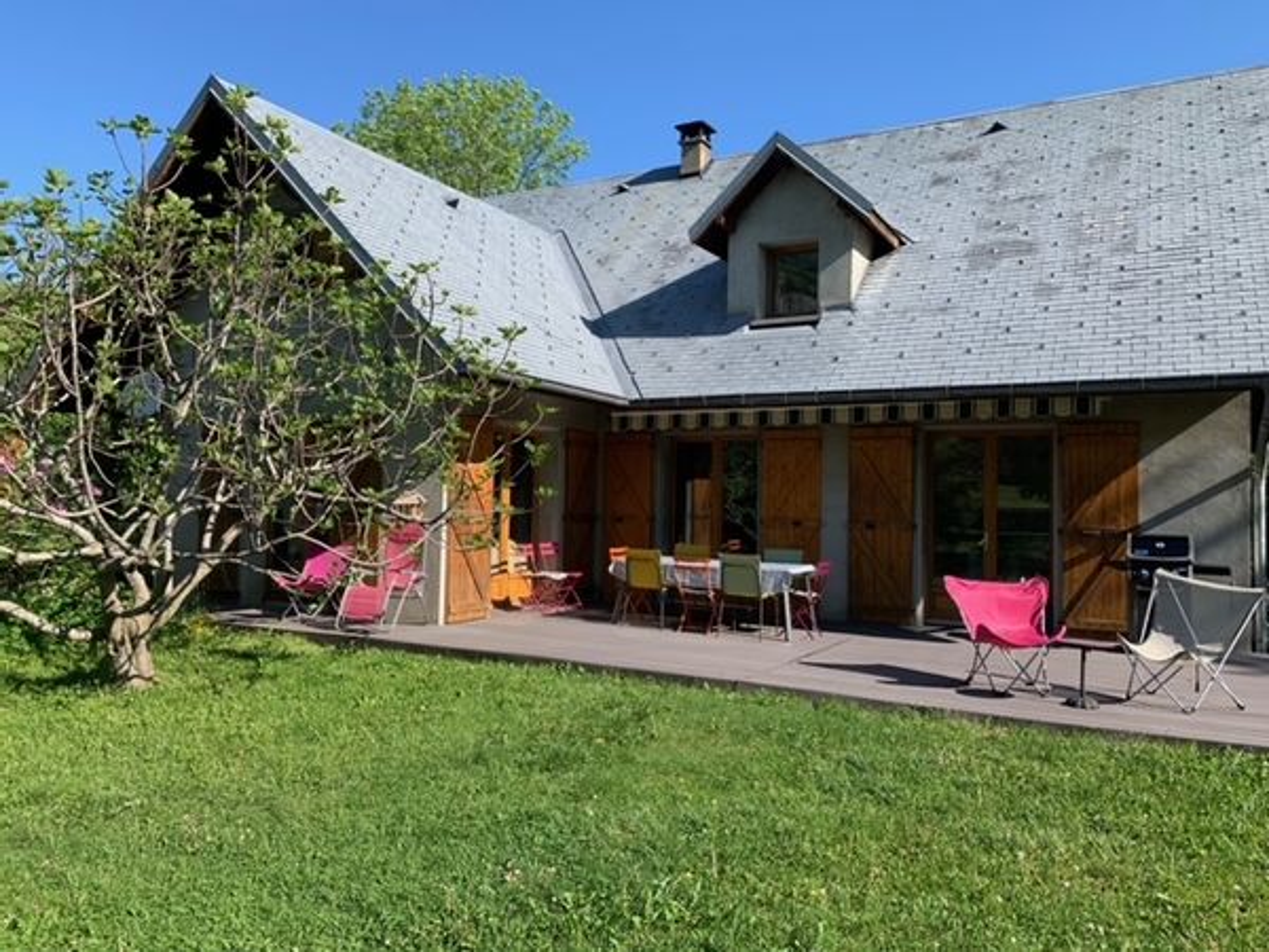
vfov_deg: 53.1
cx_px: 634
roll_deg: -0.5
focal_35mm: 26
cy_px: 476
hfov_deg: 67.3
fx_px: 953
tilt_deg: +0.8
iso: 25
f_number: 1.8
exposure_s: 1/1111
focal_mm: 4.25
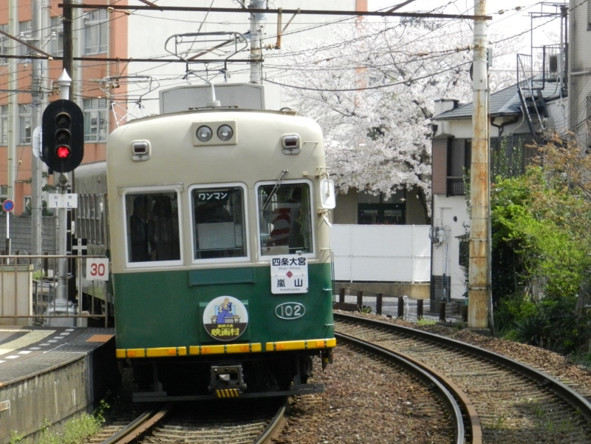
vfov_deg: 9.3
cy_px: 222
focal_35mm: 160
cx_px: 296
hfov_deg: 12.3
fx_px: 2732
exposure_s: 1/800
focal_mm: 28.4
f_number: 6.3
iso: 800
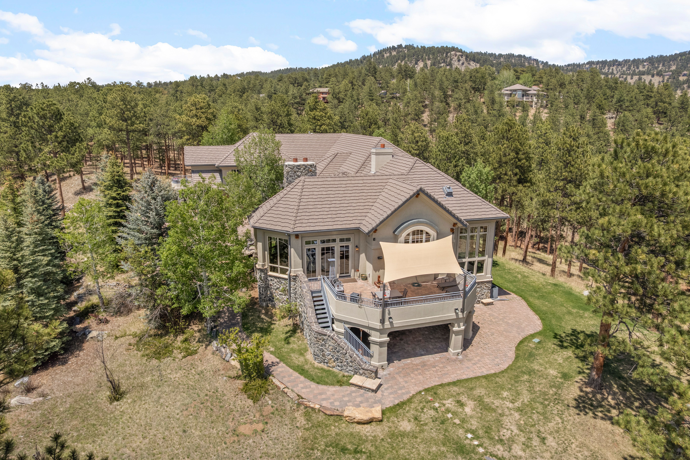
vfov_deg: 57.2
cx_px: 345
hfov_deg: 78.6
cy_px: 230
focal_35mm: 22
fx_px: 422
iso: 100
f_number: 2.8
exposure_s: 1/1600
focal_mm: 8.38
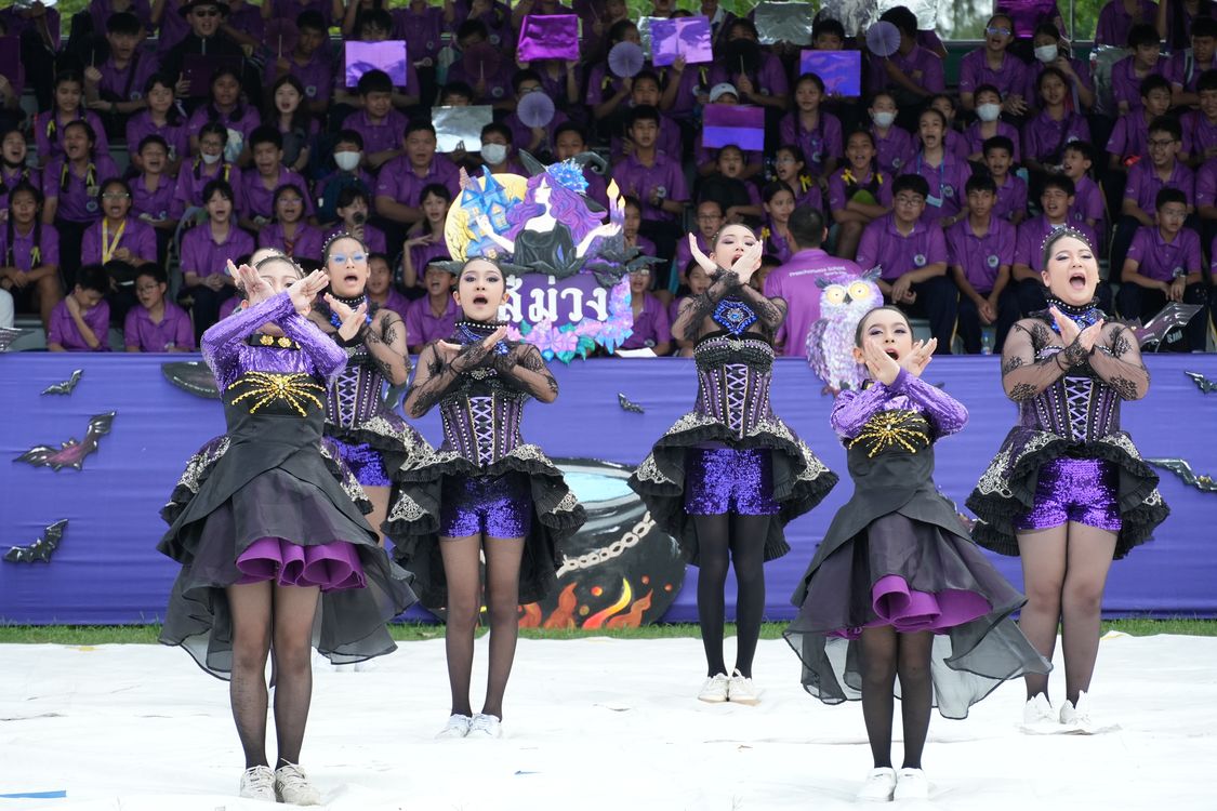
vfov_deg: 9.8
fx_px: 4716
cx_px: 608
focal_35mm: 140
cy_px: 406
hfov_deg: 14.7
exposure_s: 1/1000
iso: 1000
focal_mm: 93
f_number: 6.3
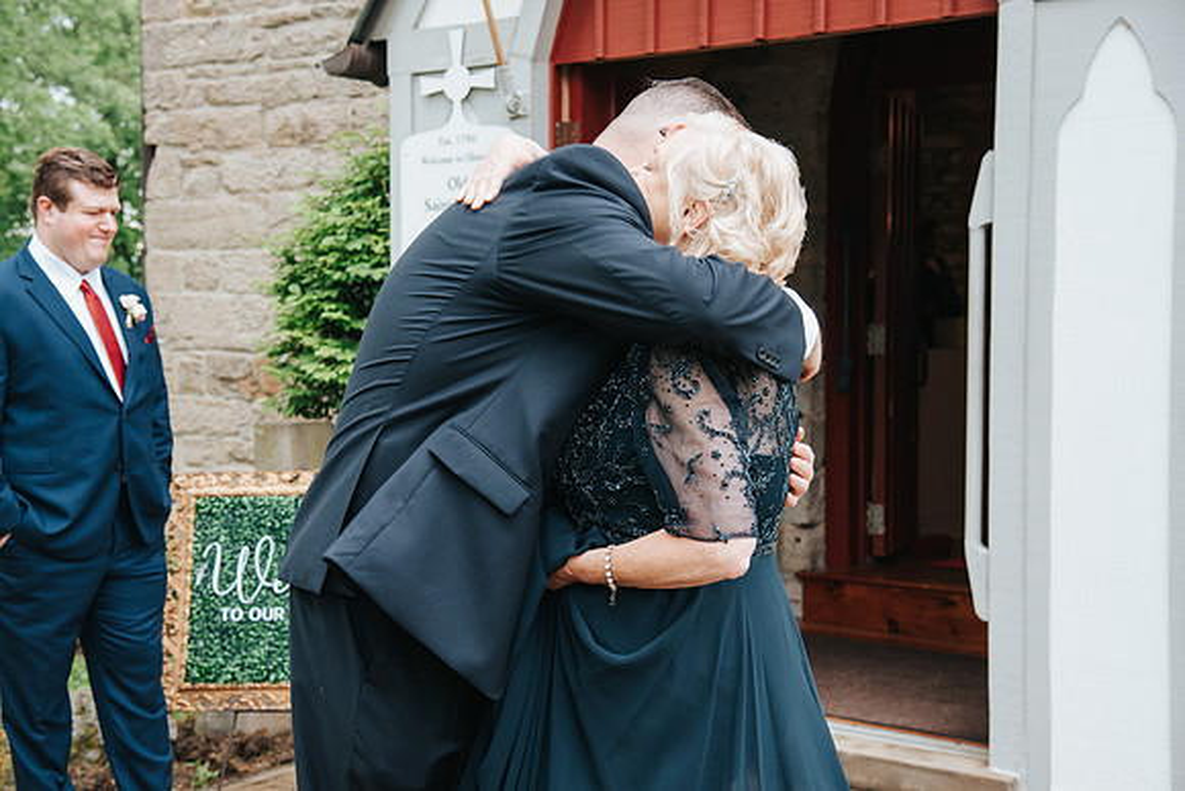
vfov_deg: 23.8
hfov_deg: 35.0
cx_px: 510
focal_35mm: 57
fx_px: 1876
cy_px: 411
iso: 800
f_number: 4.5
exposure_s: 1/80
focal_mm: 50
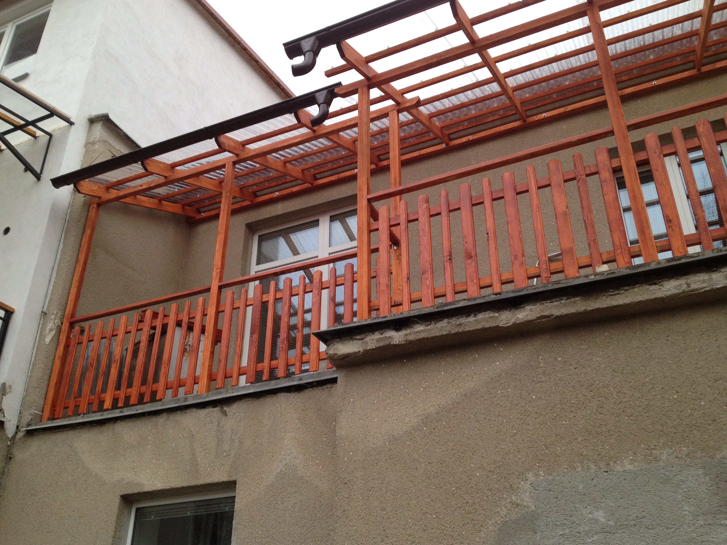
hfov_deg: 51.4
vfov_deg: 39.7
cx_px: 368
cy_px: 274
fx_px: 756
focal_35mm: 36
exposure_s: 1/120
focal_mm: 4.28
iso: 100
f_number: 2.4
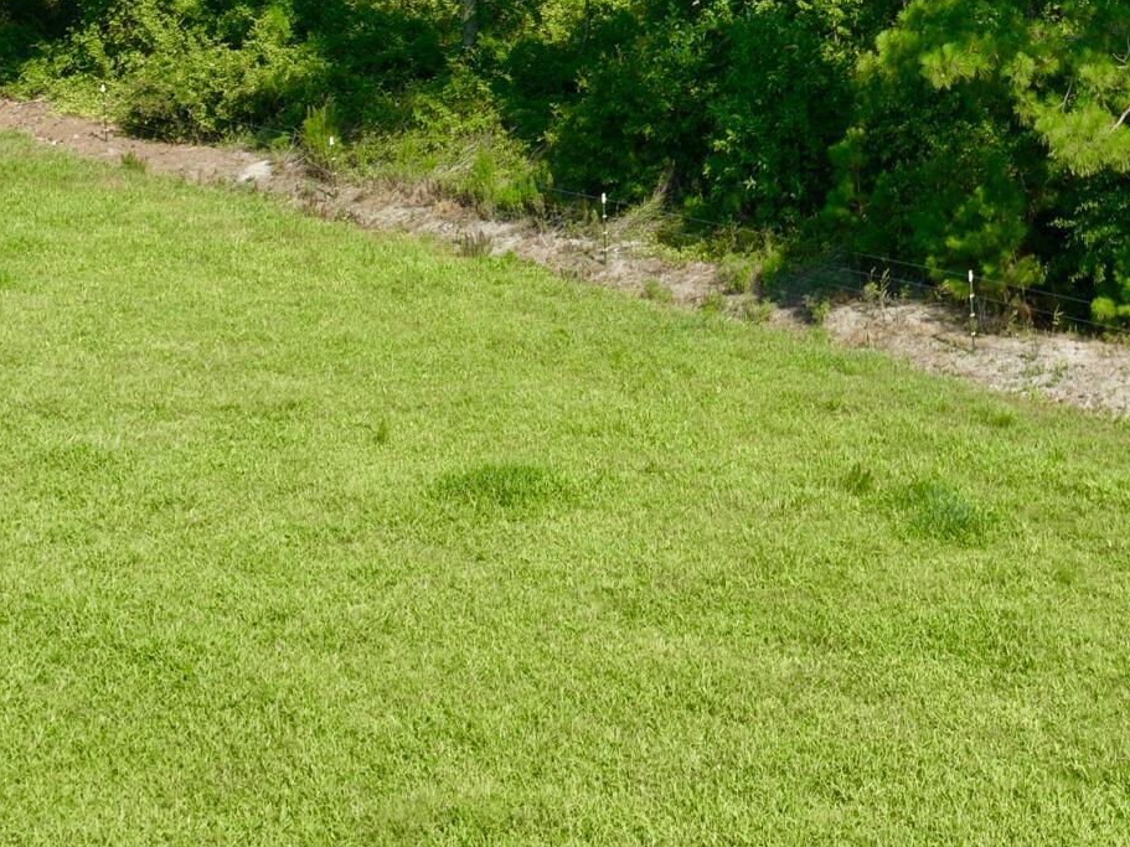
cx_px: 1073
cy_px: -121
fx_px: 2579
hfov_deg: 23.9
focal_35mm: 79
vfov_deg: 17.9
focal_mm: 12.29
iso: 100
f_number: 2.8
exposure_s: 1/1250
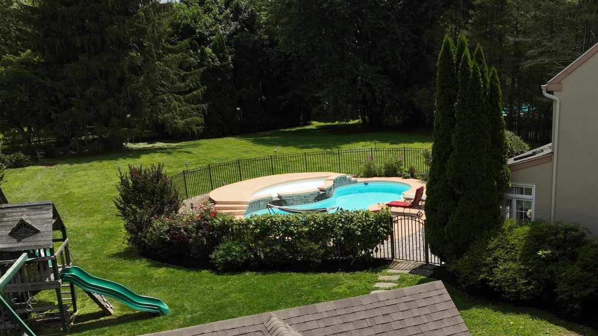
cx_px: 435
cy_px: 299
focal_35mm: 43
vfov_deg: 26.8
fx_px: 682
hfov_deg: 46.0
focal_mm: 12.29
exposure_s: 1/100
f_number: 4
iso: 100
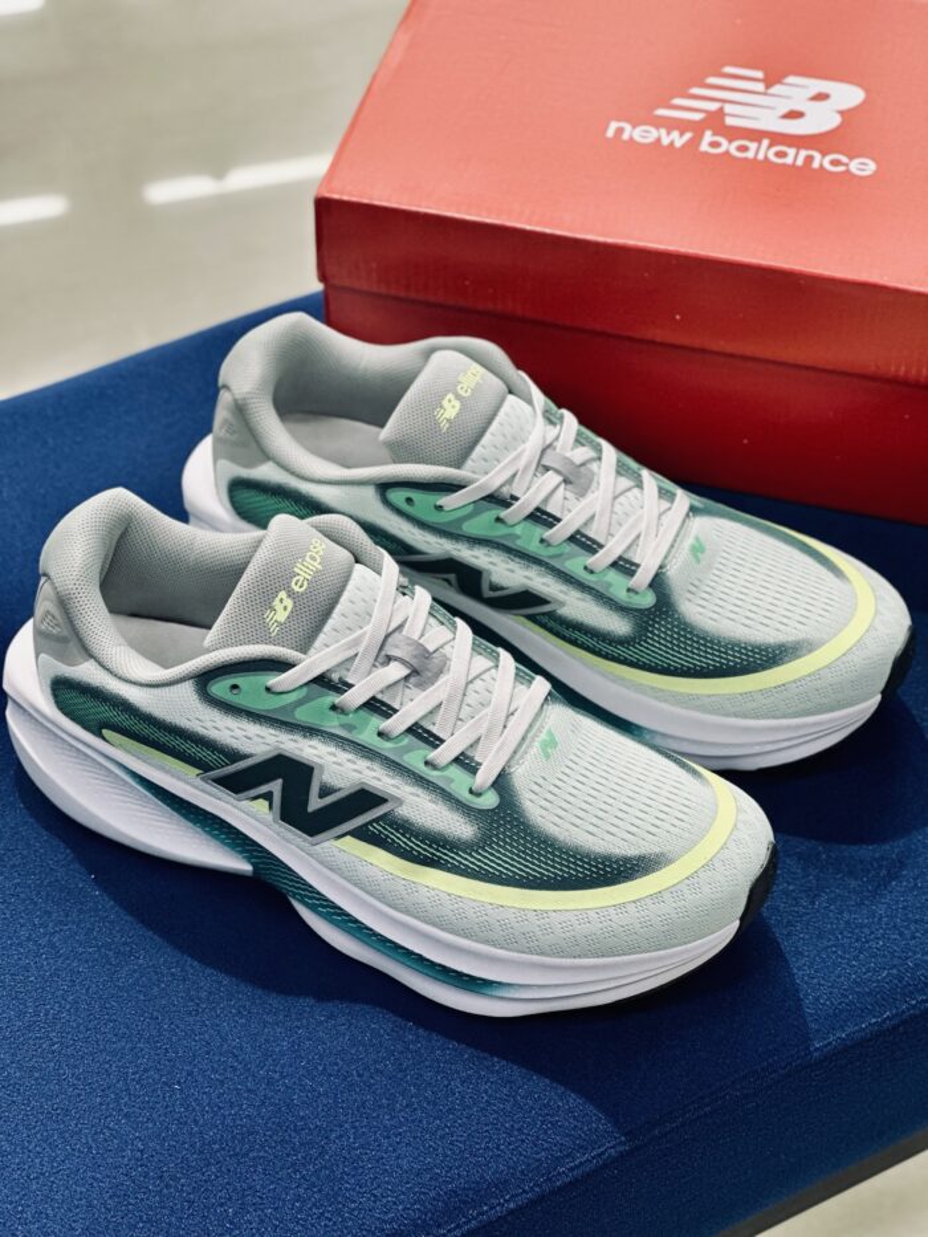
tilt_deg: -44.9
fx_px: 2752
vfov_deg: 25.3
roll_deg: -0.5
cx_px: 464
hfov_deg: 19.1
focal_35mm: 77
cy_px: 618
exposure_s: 1/100
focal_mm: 9
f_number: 2.8
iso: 125
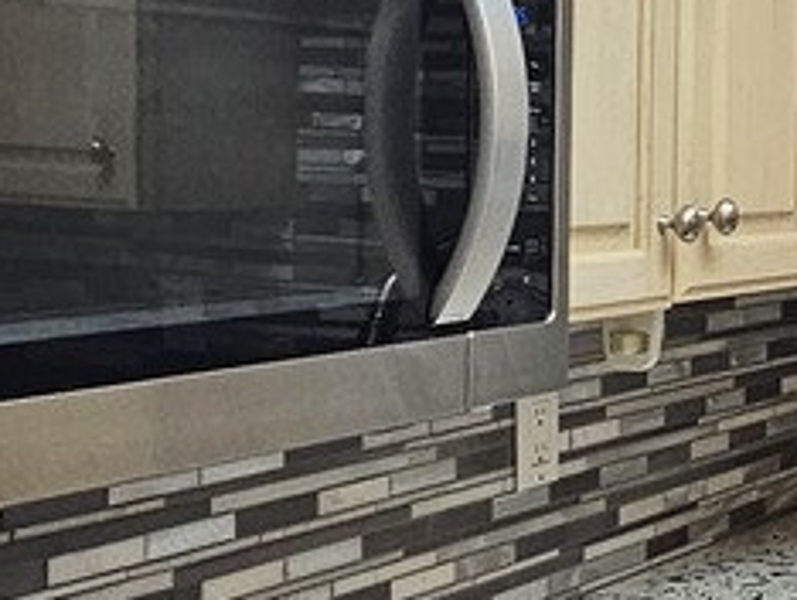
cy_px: 235
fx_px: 1844
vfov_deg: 18.4
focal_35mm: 80
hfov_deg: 19.2
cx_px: 1386
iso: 200
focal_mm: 2.2
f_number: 2.2
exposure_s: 1/60
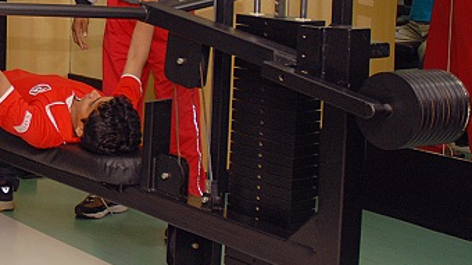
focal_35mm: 75
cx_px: -76
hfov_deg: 25.6
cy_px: 36
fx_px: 938
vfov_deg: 15.9
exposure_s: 1/40
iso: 200
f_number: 3.5
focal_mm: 18
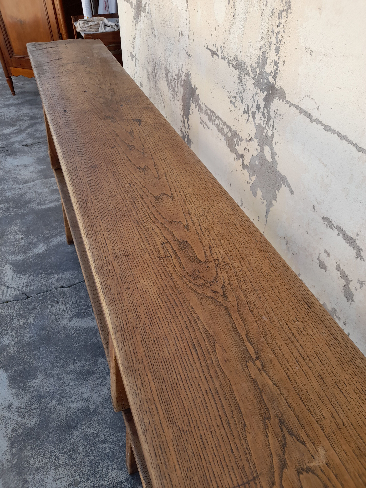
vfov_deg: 69.4
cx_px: 183
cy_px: 244
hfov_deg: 54.9
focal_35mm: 25
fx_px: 352
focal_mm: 4.6
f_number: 2
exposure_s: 1/156
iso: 20
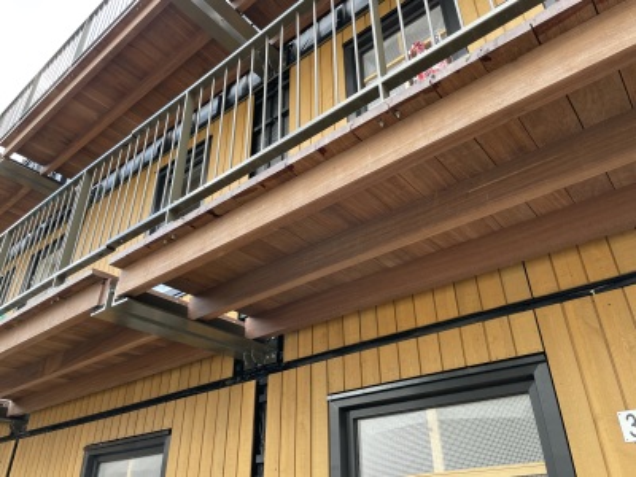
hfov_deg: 67.3
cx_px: 318
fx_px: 478
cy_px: 238
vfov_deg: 53.1
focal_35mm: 26
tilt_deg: +30.8
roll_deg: +0.5
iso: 32
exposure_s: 1/234
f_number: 1.6
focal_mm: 4.2
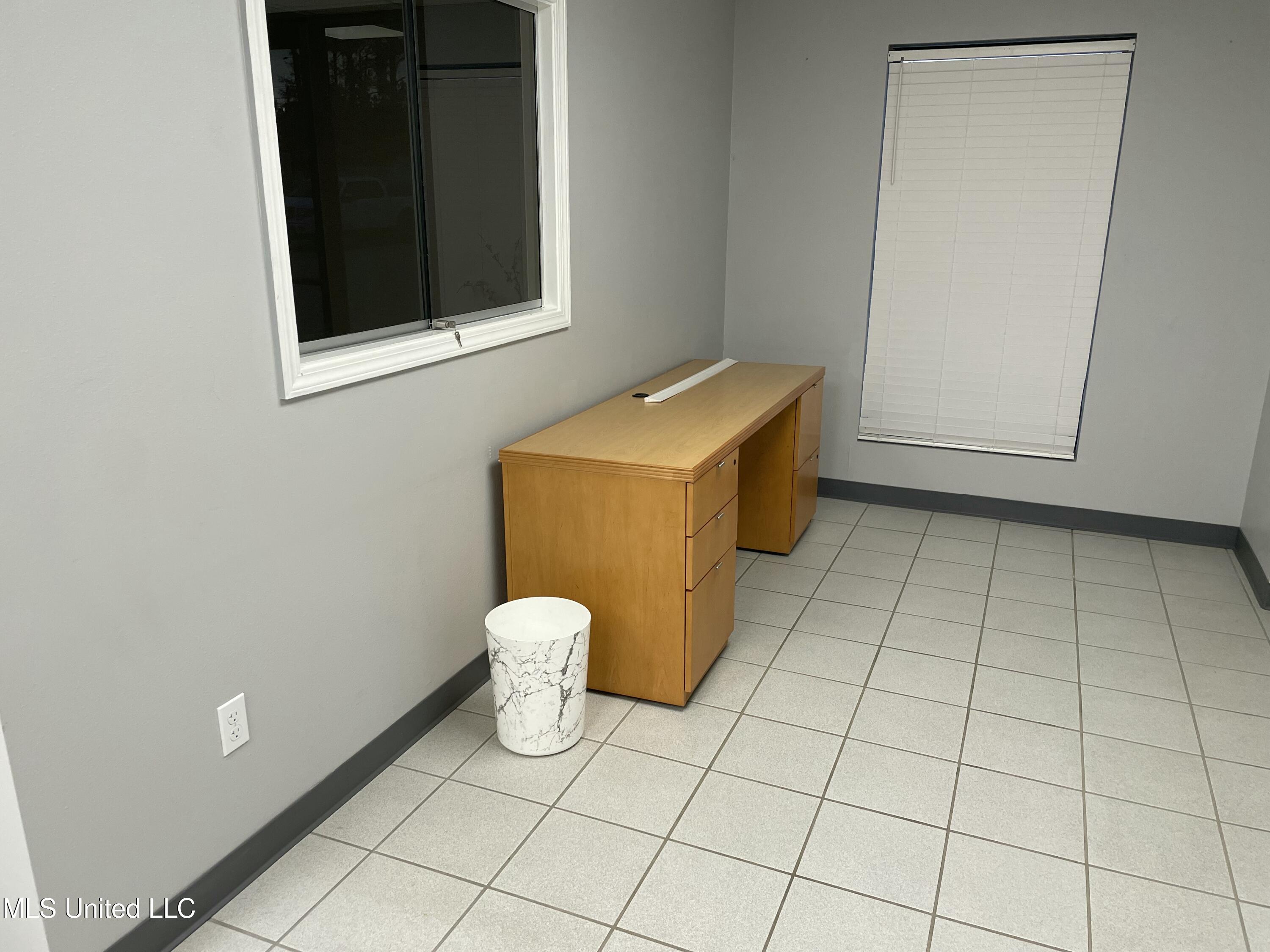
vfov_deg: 53.1
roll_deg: -0.7
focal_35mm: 26
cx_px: 635
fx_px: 954
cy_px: 476
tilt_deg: -15.8
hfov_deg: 67.3
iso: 125
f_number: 1.6
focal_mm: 4.2
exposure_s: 1/120
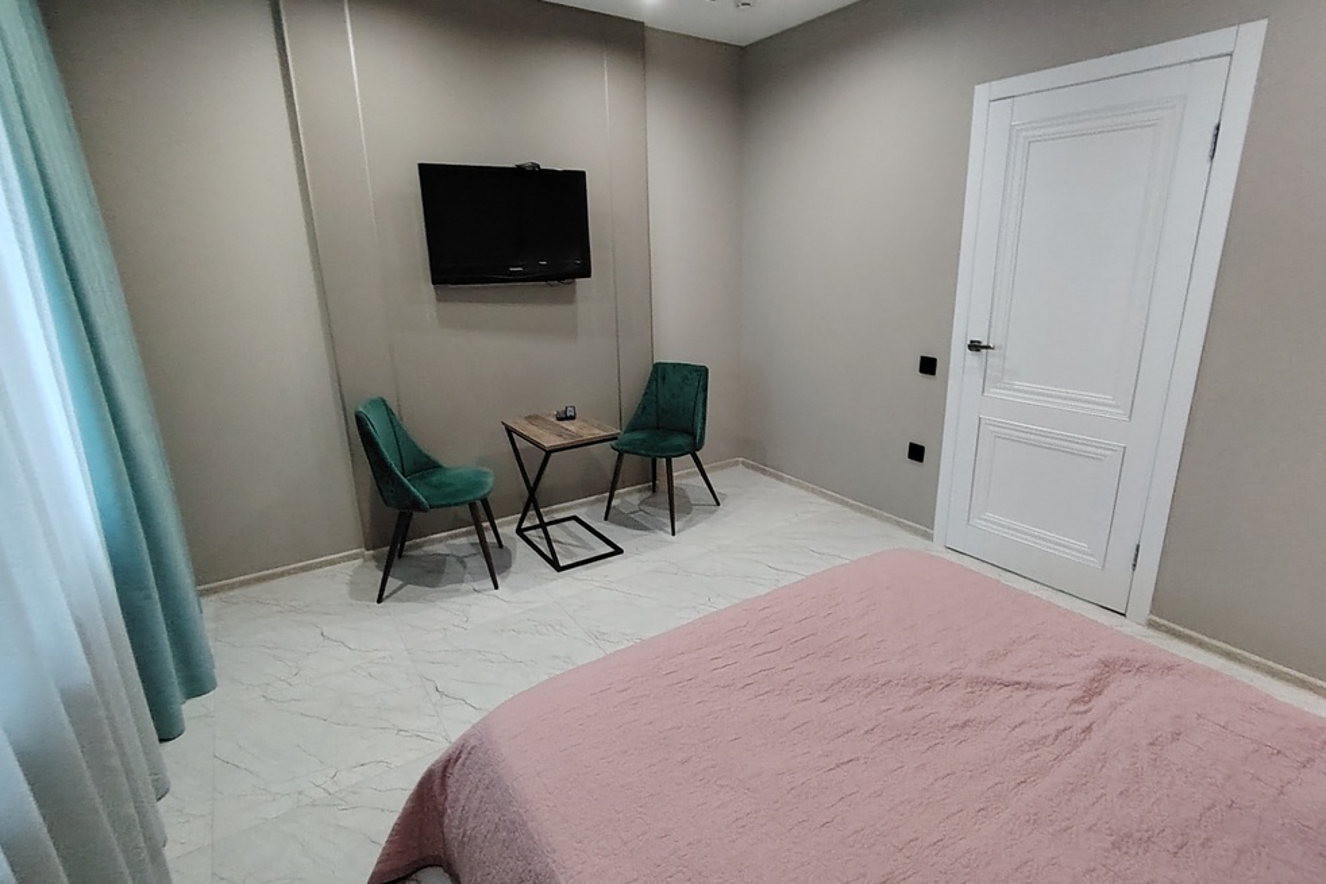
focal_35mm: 18
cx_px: 674
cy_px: 420
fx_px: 663
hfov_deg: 90.0
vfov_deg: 67.4
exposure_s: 1/50
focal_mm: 1.42
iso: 328
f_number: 2.2
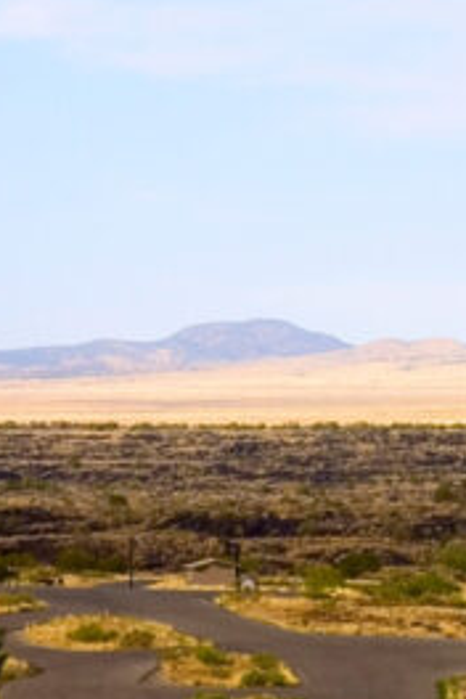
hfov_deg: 5.0
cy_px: 356
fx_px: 5300
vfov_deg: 7.5
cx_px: 665
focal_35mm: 273
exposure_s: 1/200
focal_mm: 60
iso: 200
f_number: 13
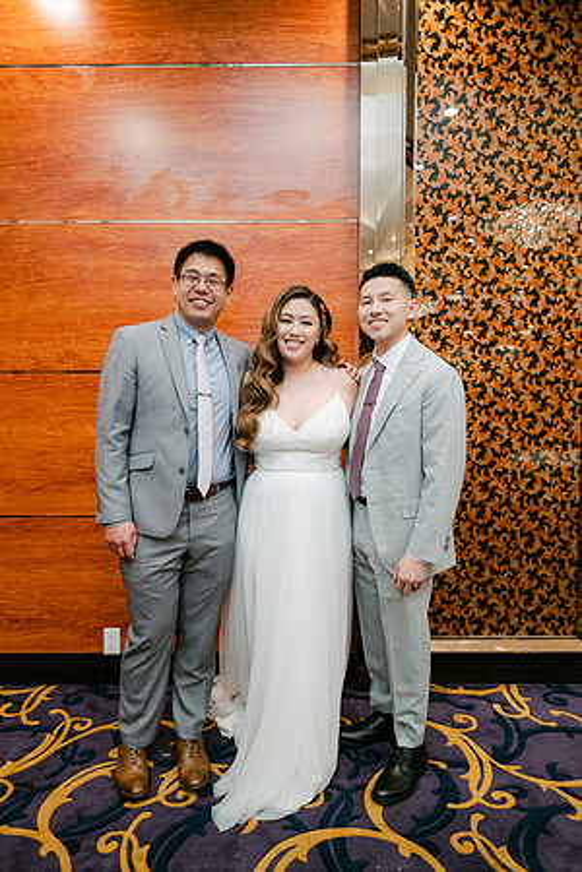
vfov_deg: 73.7
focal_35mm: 24
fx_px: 582
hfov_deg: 53.1
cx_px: 291
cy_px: 436
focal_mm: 16
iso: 800
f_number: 2.8
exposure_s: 1/125
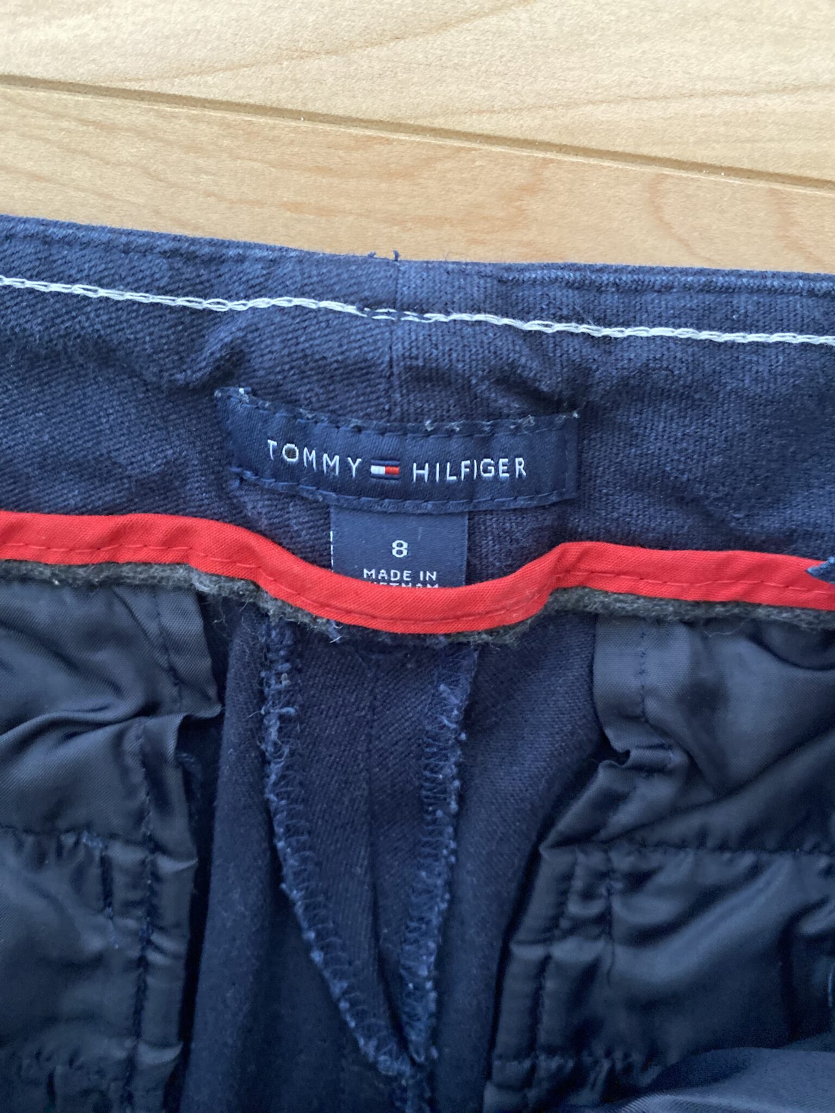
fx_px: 836
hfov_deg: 53.1
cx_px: 418
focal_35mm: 26
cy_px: 556
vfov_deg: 67.3
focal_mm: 4.25
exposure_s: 1/30
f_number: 1.8
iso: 640
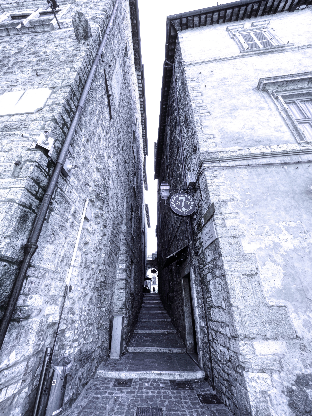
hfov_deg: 85.7
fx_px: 168
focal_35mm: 14
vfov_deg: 102.1
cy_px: 208
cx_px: 156
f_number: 4
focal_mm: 7
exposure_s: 1/320
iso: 200
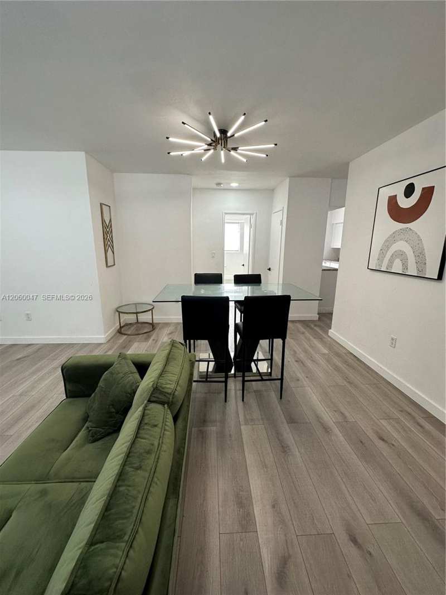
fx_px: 240
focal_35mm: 14
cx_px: 223
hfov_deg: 85.7
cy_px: 298
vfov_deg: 102.1
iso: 160
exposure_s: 1/120
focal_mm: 2.22
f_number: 2.2
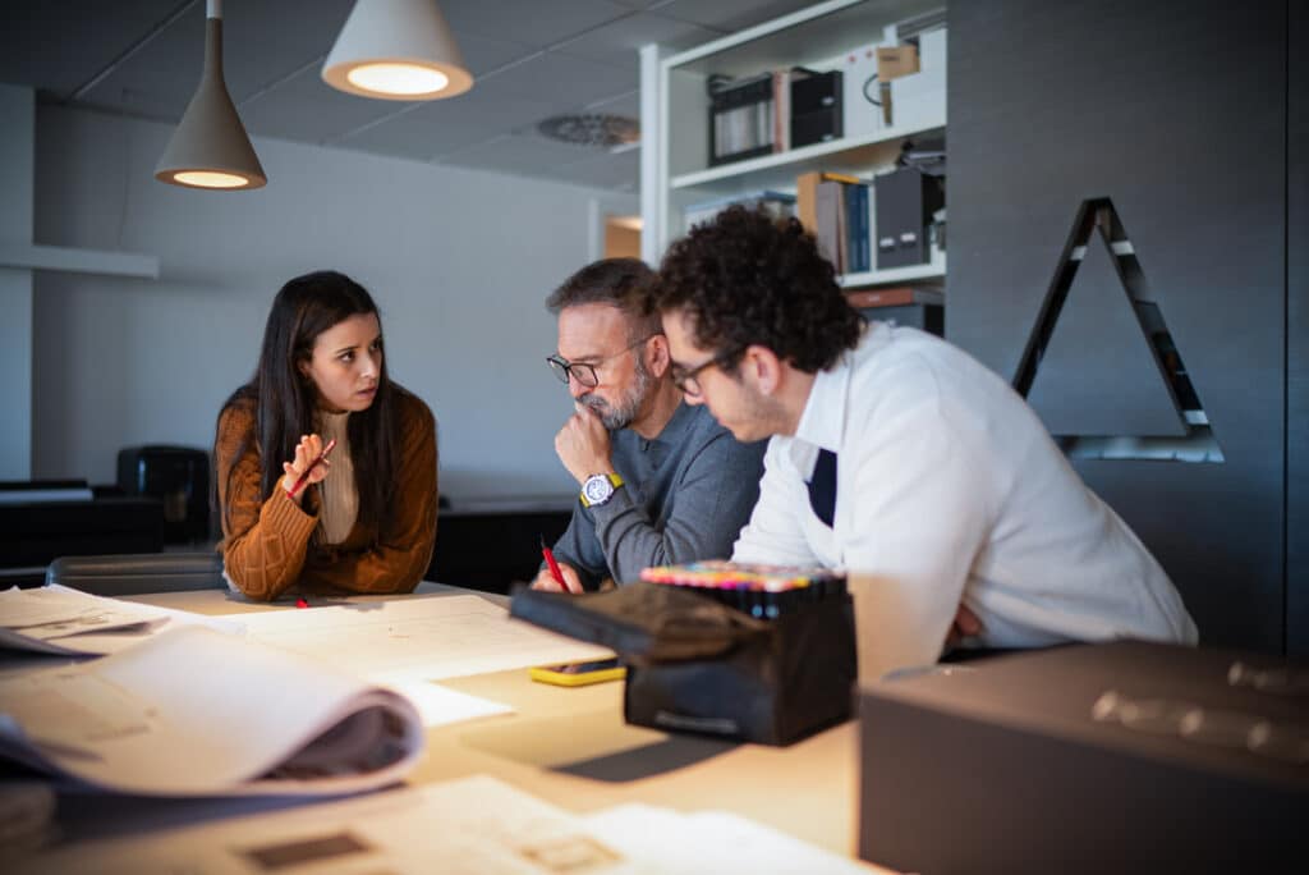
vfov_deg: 37.9
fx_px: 1273
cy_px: 438
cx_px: 654
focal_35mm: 35
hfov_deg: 54.4
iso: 100
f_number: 1.4
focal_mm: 35
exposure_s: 1/60
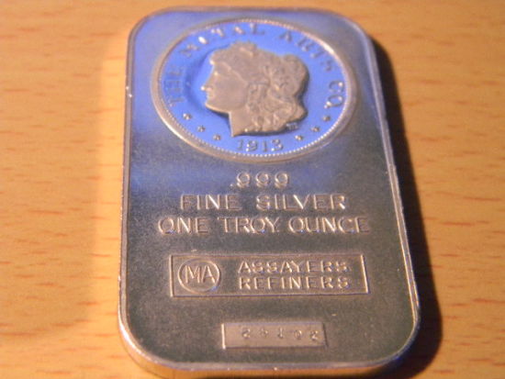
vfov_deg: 21.9
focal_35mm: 67
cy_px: 190
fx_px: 978
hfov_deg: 29.0
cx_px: 252
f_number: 4.3
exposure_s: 1/20.5
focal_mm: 12.2
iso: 400
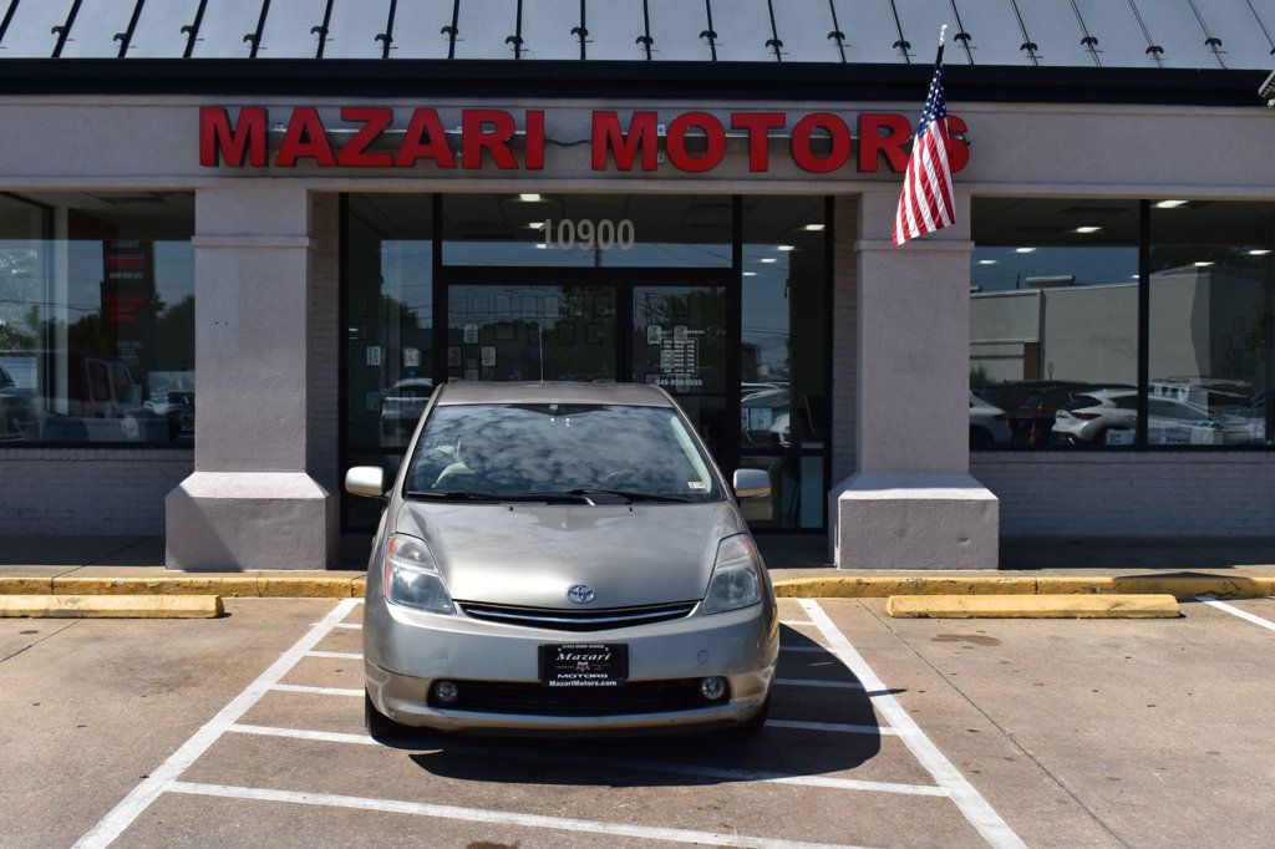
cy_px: 424
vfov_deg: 30.8
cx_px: 638
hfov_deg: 45.0
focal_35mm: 44
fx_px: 1540
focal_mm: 29
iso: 250
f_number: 11
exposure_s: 1/500
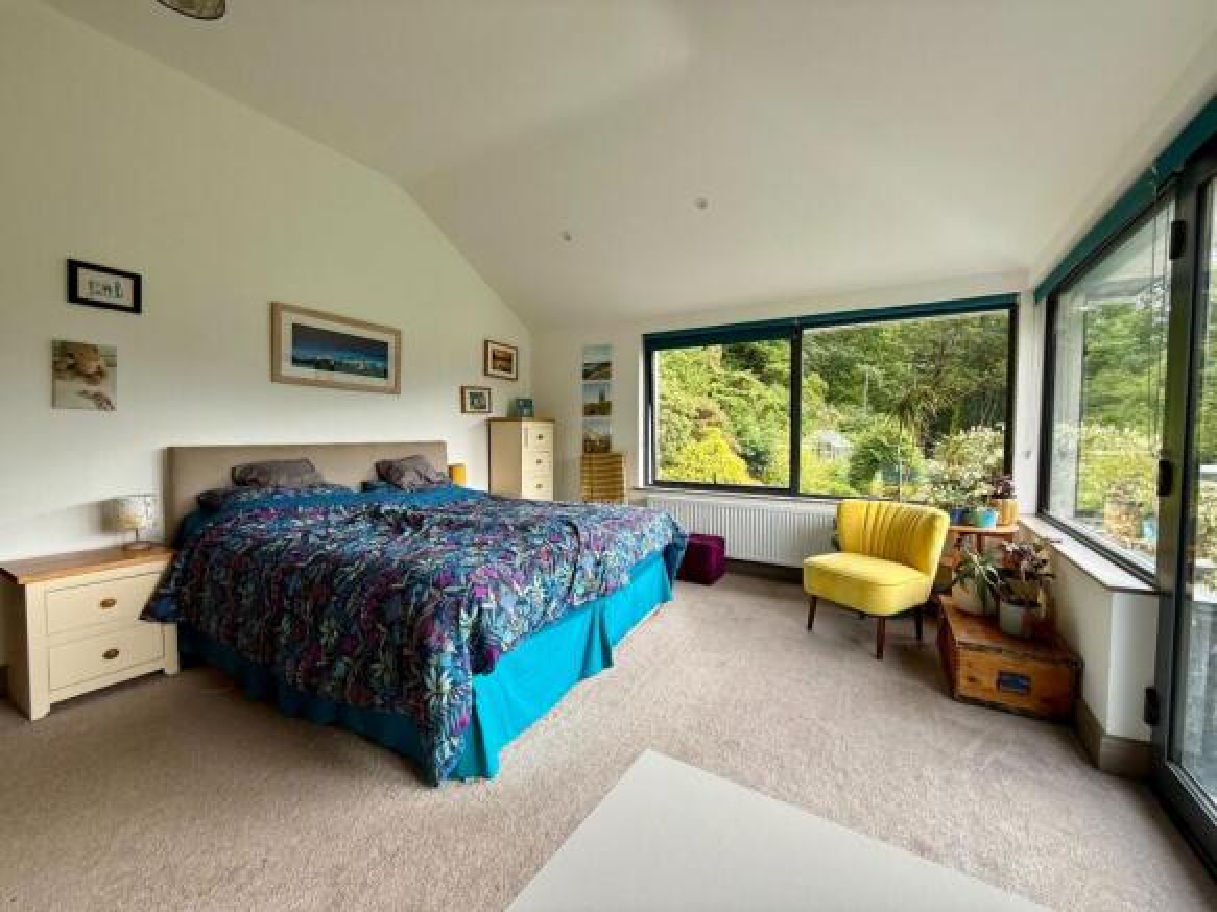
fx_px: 492
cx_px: 608
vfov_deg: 85.7
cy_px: 456
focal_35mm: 14
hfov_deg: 102.1
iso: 50
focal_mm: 2.22
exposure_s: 1/140
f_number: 2.2
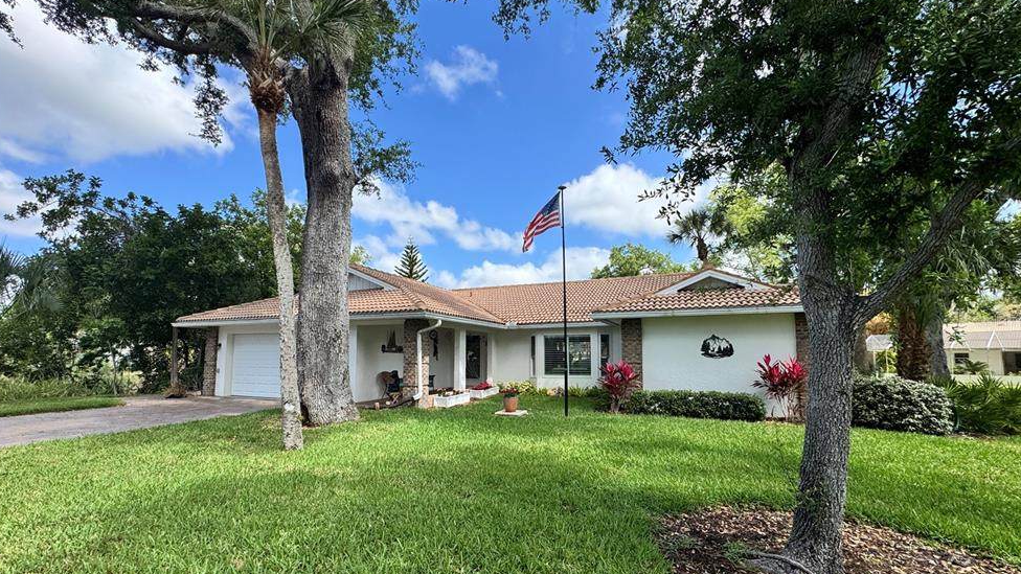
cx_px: 503
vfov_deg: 66.9
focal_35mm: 16
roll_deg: -0.8
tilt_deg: +4.5
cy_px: 320
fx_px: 433
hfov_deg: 99.4
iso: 50
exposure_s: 1/1299
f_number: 2.2
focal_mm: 2.22
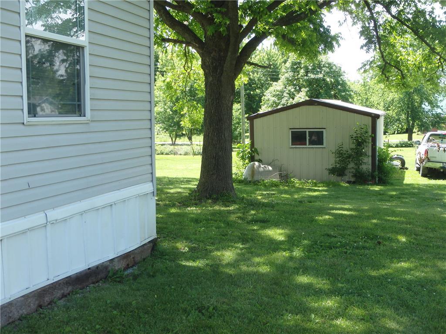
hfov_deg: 43.9
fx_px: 554
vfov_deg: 33.6
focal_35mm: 43
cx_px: 223
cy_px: 167
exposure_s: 1/100
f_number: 4.8
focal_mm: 7.7
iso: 125
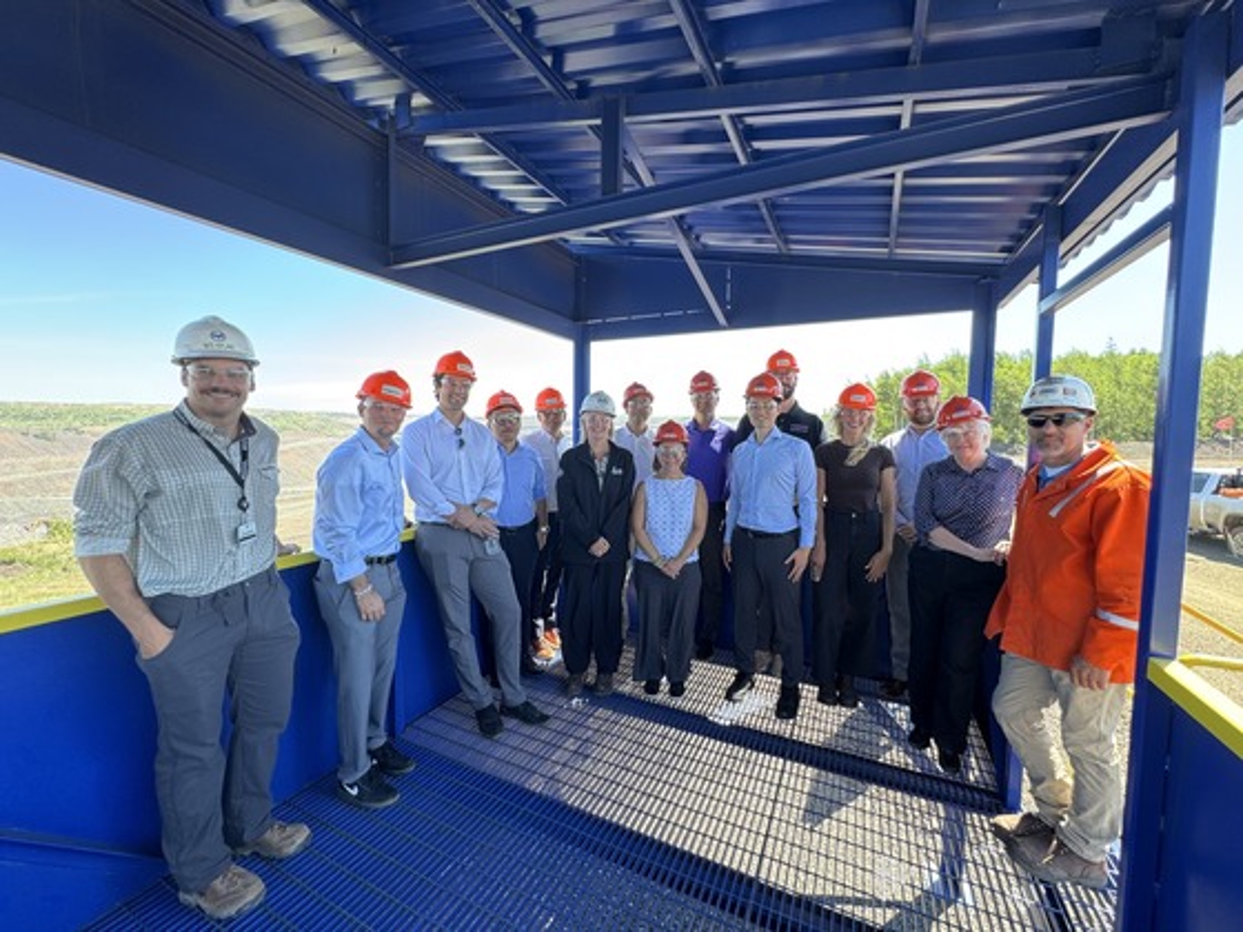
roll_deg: -0.7
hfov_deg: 102.1
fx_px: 503
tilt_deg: -6.2
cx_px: 622
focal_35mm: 14
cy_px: 466
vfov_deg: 85.7
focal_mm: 2.22
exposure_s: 1/99
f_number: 2.2
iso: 100
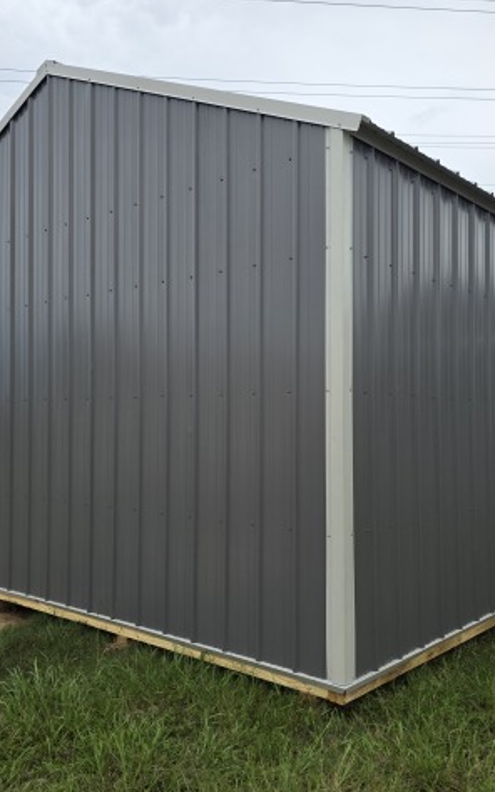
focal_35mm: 33
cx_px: 281
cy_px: 399
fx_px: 712
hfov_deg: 38.3
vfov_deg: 58.1
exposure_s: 1/3667
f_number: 1.7
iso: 80
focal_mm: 6.3
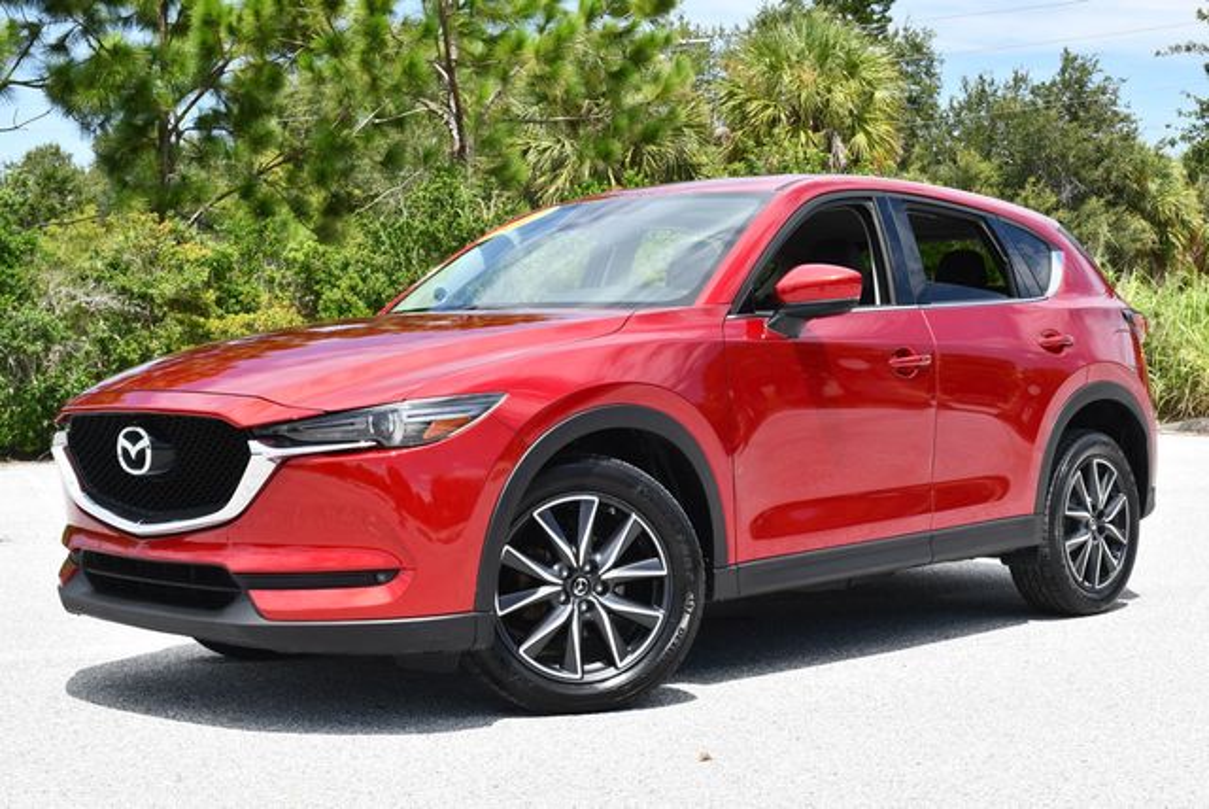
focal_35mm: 52
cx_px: 604
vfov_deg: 26.0
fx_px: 1748
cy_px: 404
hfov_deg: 38.2
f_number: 8
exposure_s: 1/250
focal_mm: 26
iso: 140
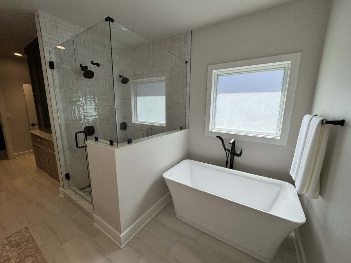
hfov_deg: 102.1
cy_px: 132
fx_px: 142
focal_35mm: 14
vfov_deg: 85.7
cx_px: 176
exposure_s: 1/241
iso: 40
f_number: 2.2
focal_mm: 2.22
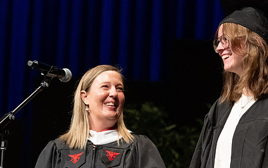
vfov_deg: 6.2
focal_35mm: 213
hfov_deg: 9.8
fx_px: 1556
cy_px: 123
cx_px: 156
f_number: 2.8
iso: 2000
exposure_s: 1/200
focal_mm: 85
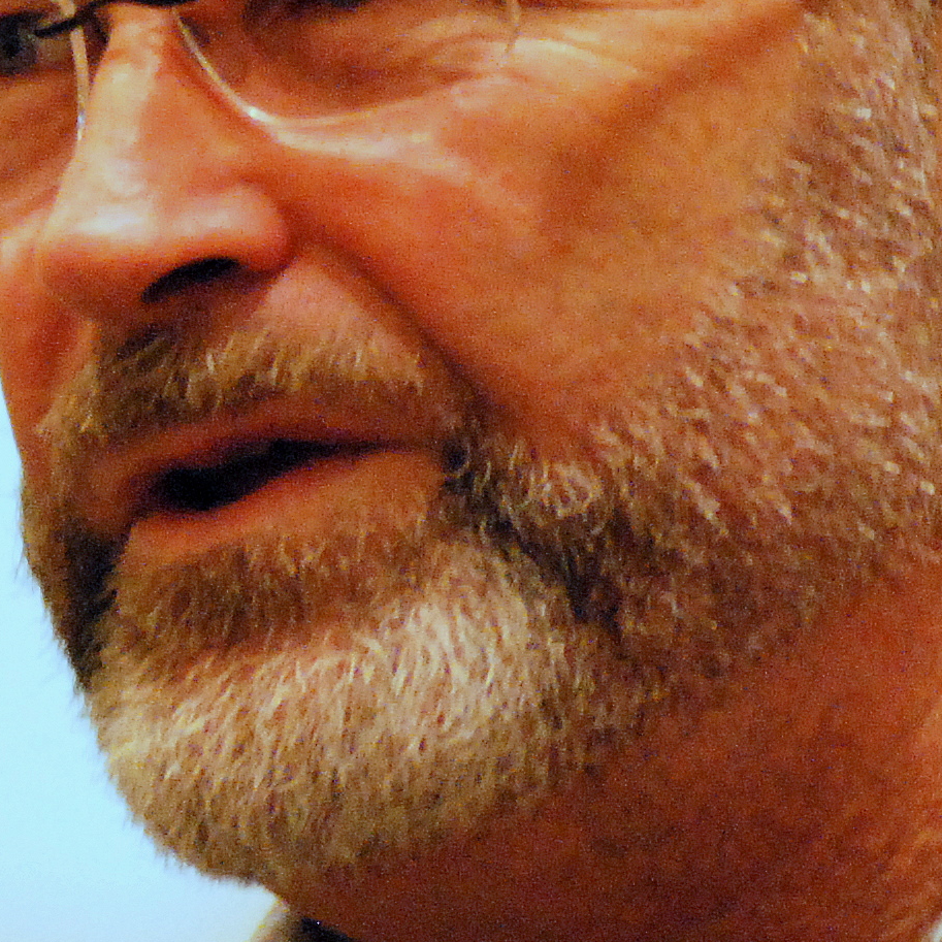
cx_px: -57
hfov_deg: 1.6
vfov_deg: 1.6
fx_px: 33343
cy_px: 556
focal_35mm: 1083
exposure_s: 1/160
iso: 1600
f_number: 2.8
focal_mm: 200
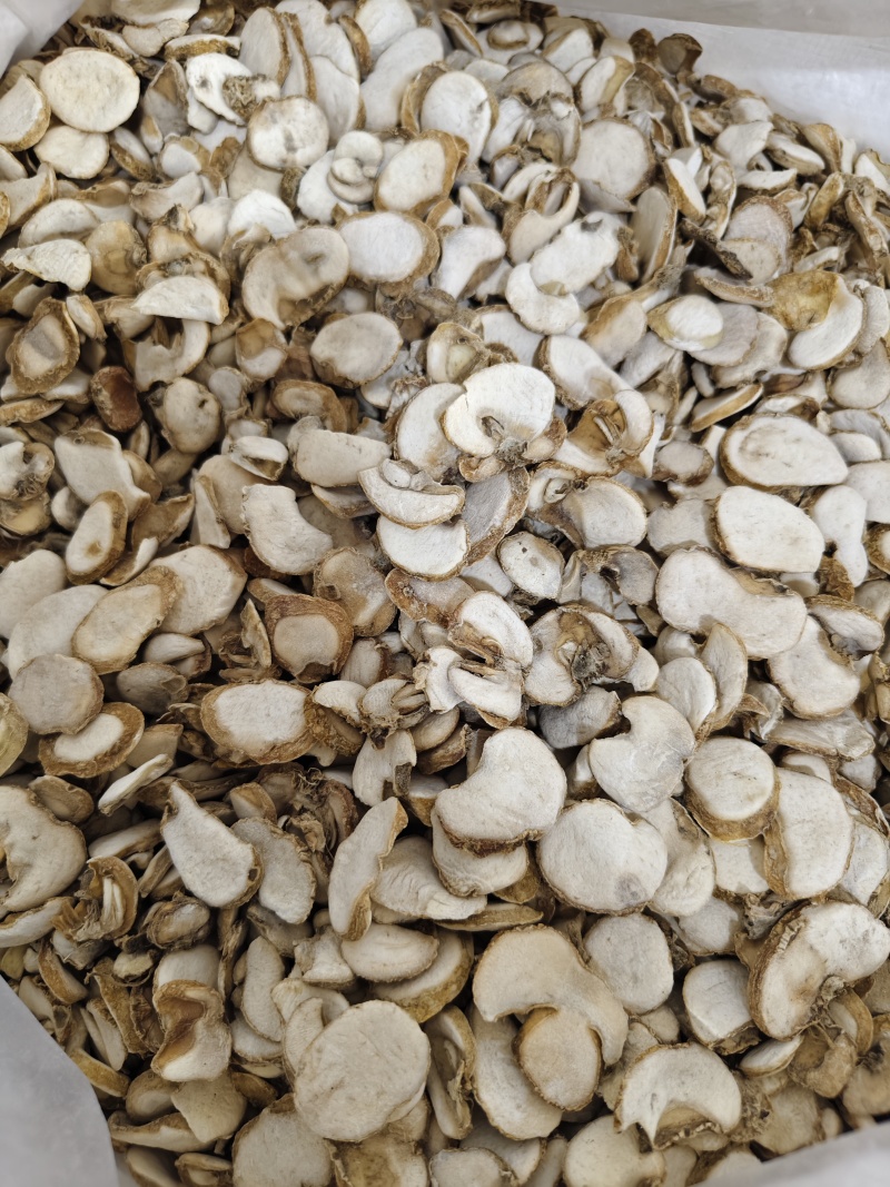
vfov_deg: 73.9
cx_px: 445
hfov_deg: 58.9
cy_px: 594
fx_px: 789
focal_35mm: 23
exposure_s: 1/100
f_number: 1.88
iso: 448
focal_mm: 5.56
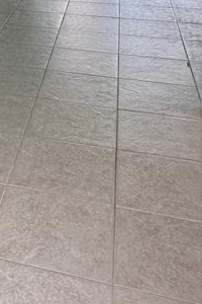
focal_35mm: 64
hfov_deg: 19.1
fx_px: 539
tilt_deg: -9.2
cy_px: -62
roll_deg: +2.6
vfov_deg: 27.6
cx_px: -85
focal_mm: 6.76
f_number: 1.78
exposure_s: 1/121
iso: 200
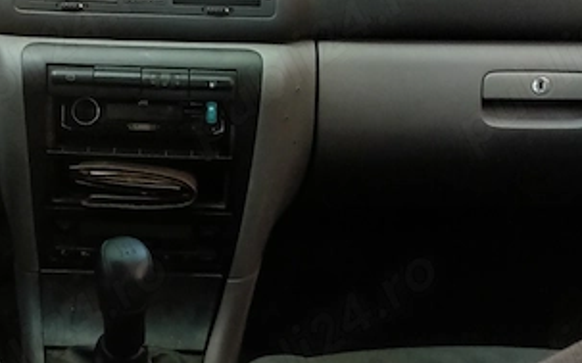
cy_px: 118
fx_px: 1110
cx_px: 177
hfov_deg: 29.1
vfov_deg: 18.5
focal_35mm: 70
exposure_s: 1/33.3
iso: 230
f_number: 1.8
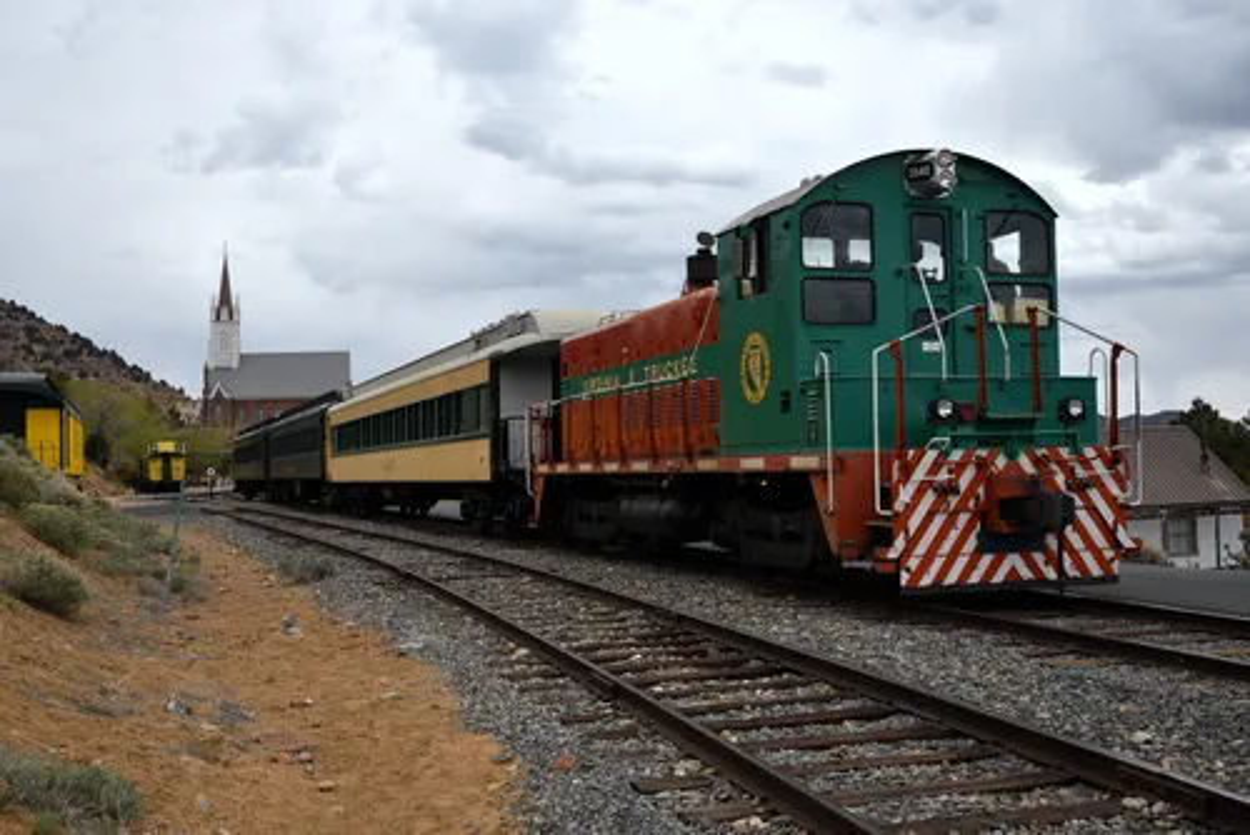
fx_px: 1320
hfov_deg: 50.7
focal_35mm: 38
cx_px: 625
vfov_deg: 35.1
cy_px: 418
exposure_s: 1/250
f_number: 16
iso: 400
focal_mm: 38
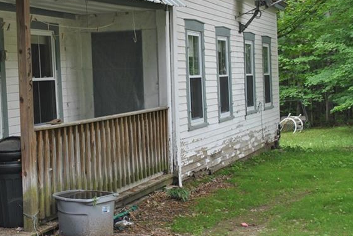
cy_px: 96
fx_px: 638
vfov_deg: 20.9
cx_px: 106
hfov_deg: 30.6
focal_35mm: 65
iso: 200
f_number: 5
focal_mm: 24
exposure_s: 1/100
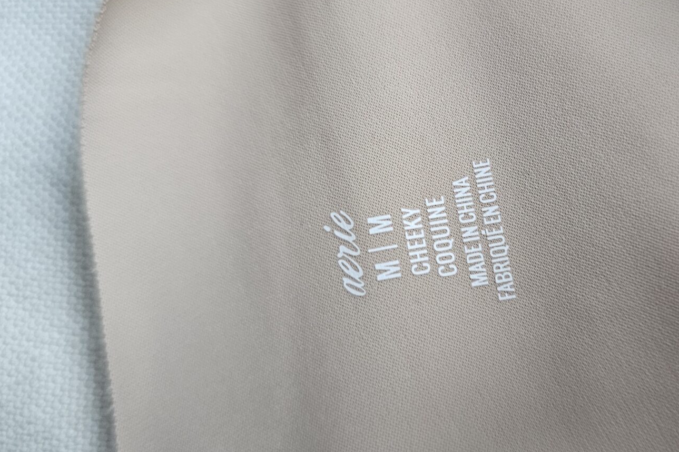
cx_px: 460
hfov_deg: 49.7
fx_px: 717
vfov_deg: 35.0
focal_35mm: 38
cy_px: 187
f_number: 1.7
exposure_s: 1/43.9
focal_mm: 6.3
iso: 320
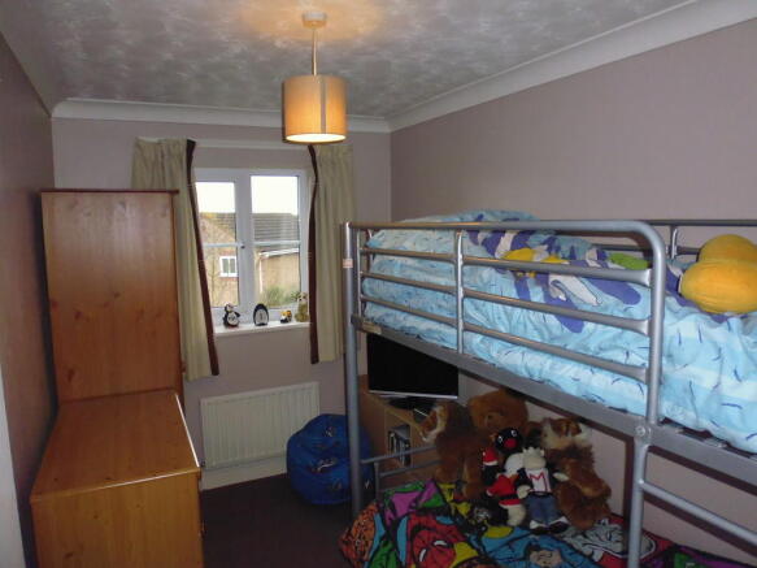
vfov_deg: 56.8
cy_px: 284
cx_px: 378
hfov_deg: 71.6
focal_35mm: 24
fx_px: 525
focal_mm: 4.3
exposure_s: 1/60
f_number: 2.8
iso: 400
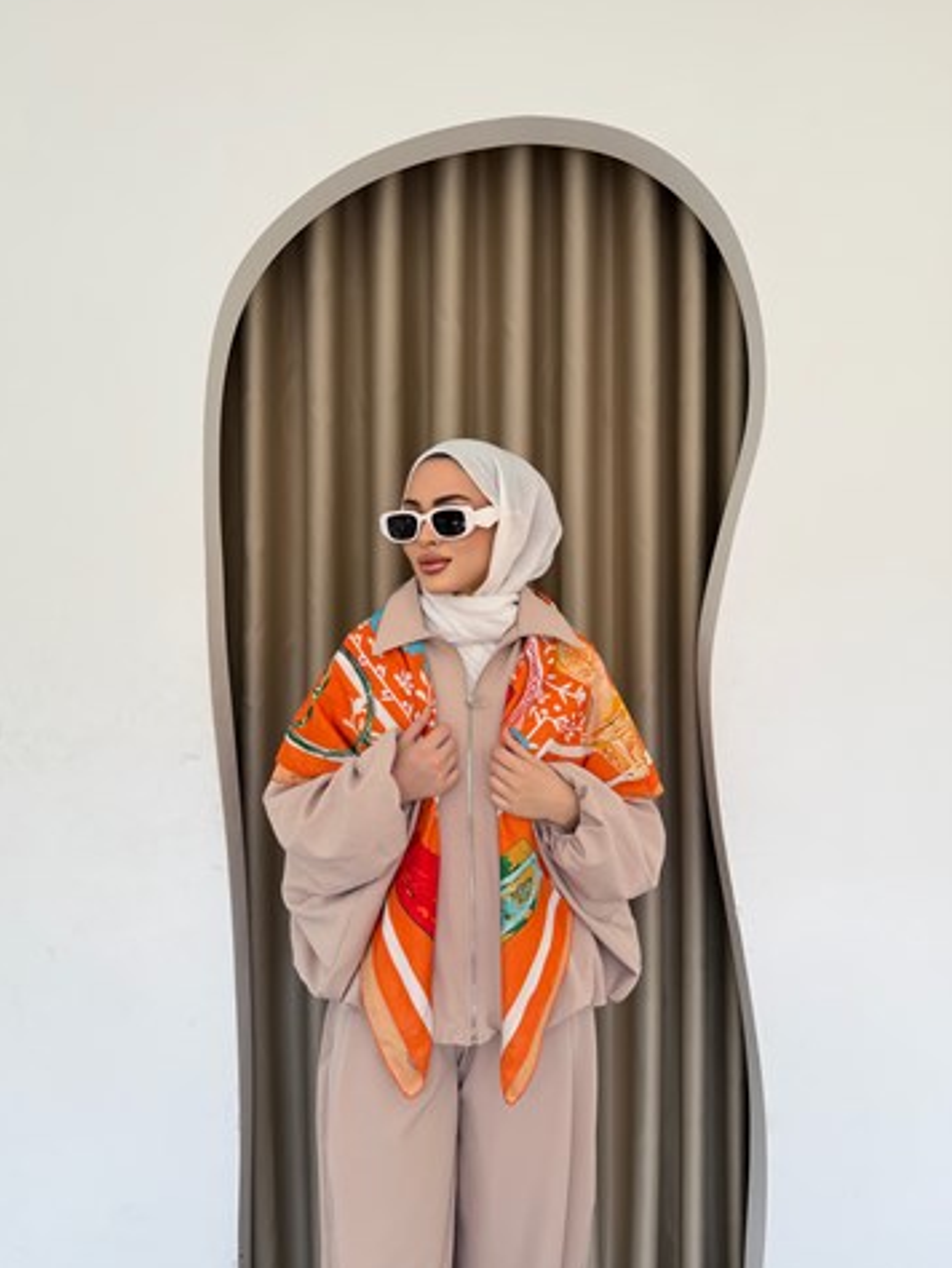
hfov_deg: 51.3
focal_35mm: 27
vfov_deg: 65.2
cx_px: 436
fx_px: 989
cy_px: 585
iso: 80
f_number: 1.78
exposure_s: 1/412
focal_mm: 6.76
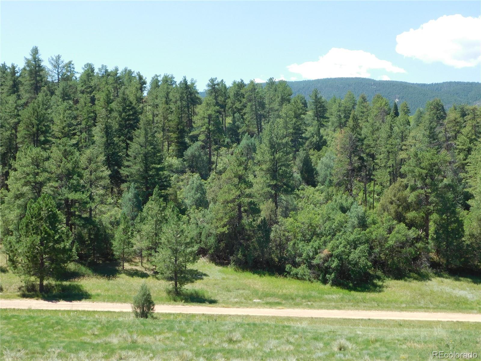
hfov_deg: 42.1
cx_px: 240
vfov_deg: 32.2
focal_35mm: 45
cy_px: 180
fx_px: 625
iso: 125
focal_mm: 8
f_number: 3.7
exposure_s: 1/500
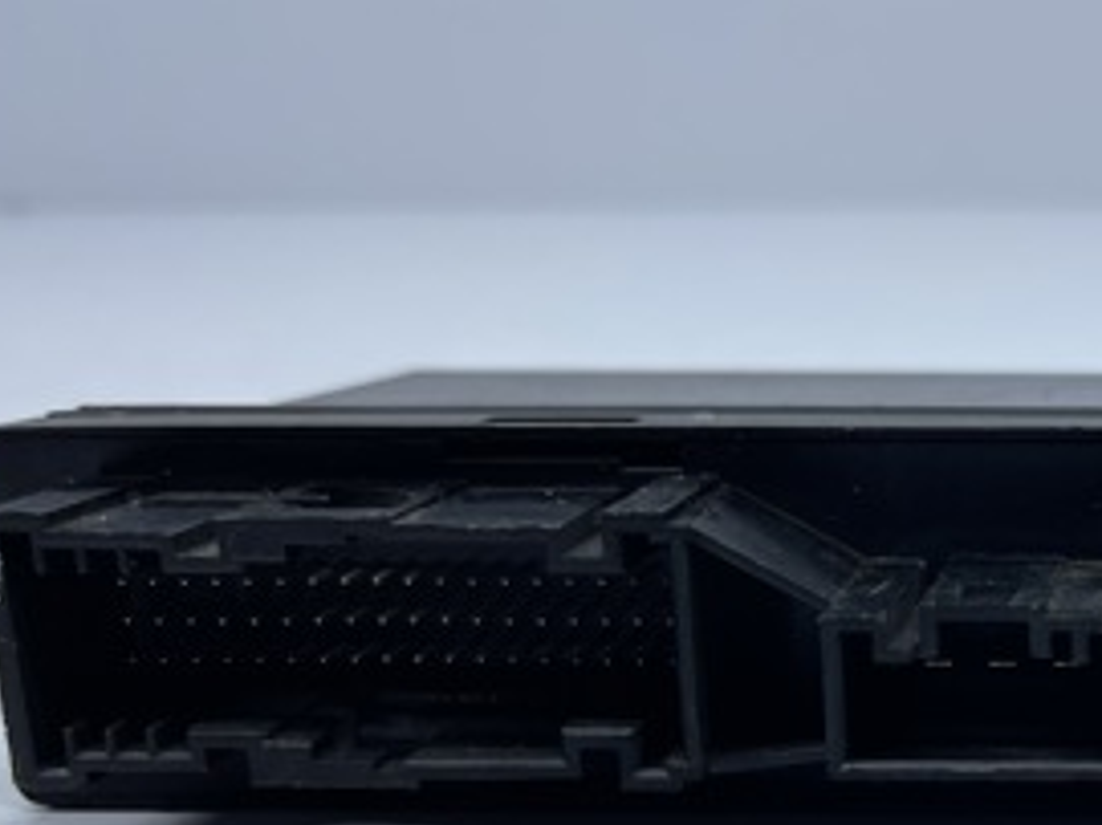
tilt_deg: -21.5
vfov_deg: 24.1
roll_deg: +0.4
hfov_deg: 29.8
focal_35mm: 59
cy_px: 740
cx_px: 1179
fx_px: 1877
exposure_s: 1/484
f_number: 1.6
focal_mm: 5.1
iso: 32
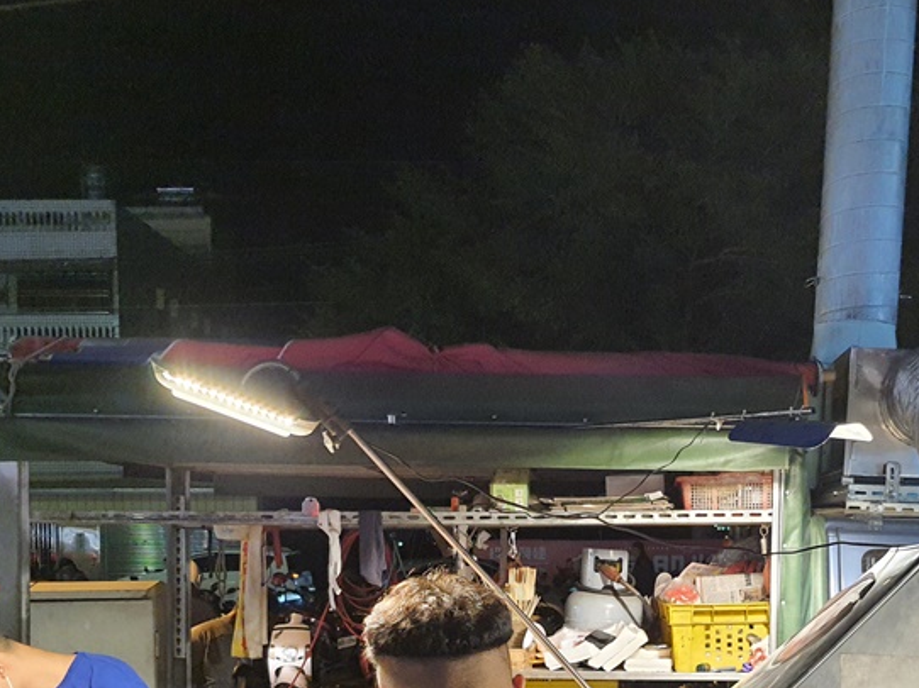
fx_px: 1274
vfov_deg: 29.2
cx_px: 617
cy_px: 593
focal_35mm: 48
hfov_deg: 39.2
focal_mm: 4.32
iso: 400
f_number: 1.7
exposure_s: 1/120
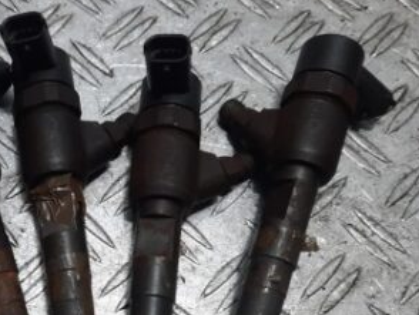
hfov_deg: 36.1
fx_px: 618
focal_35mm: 51
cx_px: 77
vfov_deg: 27.8
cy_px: 265
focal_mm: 4.6
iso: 64
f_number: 2
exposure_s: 1/50
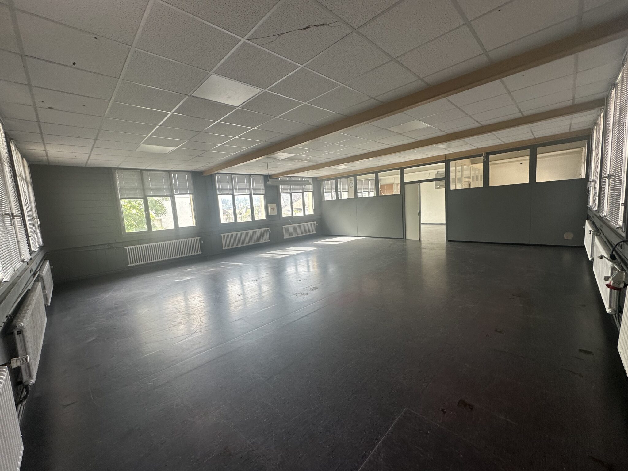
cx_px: 314
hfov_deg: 102.1
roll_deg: +3.5
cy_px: 236
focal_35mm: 14
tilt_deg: -6.8
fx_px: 254
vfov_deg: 85.7
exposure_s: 1/99
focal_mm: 2.22
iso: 64
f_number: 2.2
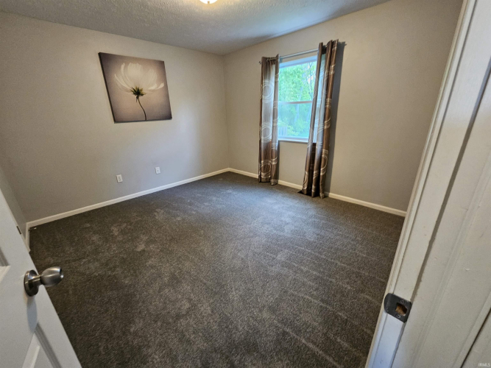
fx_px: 184
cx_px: 246
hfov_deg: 106.2
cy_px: 184
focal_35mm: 13
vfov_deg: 89.9
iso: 320
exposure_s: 1/30
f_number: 2.2
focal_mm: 2.2
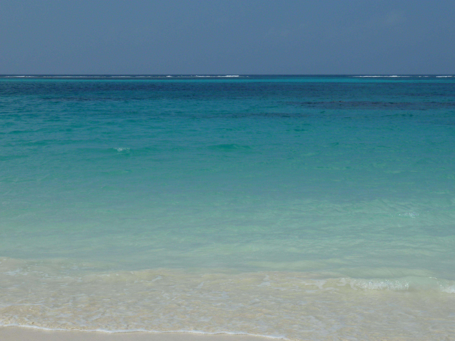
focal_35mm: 78
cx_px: 228
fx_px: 1025
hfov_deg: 25.0
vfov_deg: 18.9
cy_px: 170
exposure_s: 1/800
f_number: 5.6
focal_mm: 12.8
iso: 80
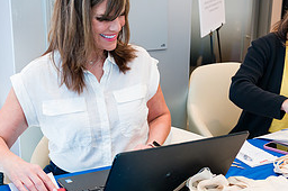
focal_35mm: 67
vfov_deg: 20.2
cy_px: 127
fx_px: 535
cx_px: 186
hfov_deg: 29.9
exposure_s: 1/200
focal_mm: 28
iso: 640
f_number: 3.2
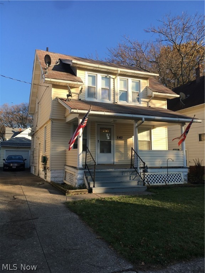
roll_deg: -0.3
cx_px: 102
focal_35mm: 29
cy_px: 136
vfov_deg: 61.7
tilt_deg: +7.2
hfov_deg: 48.2
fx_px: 229
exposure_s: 1/785
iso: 25
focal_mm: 4.15
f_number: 2.2
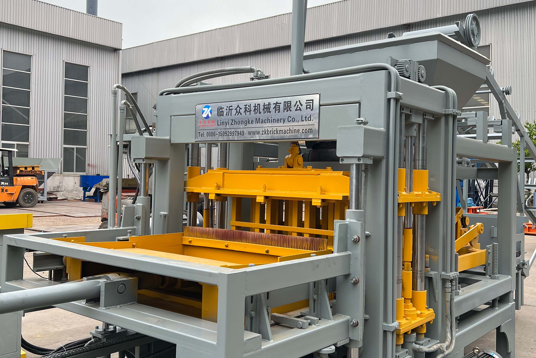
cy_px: 165
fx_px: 551
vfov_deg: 35.9
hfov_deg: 51.9
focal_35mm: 37
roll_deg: -0.7
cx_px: 274
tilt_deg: +1.3
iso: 50
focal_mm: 5.7
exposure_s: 1/246
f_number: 1.5
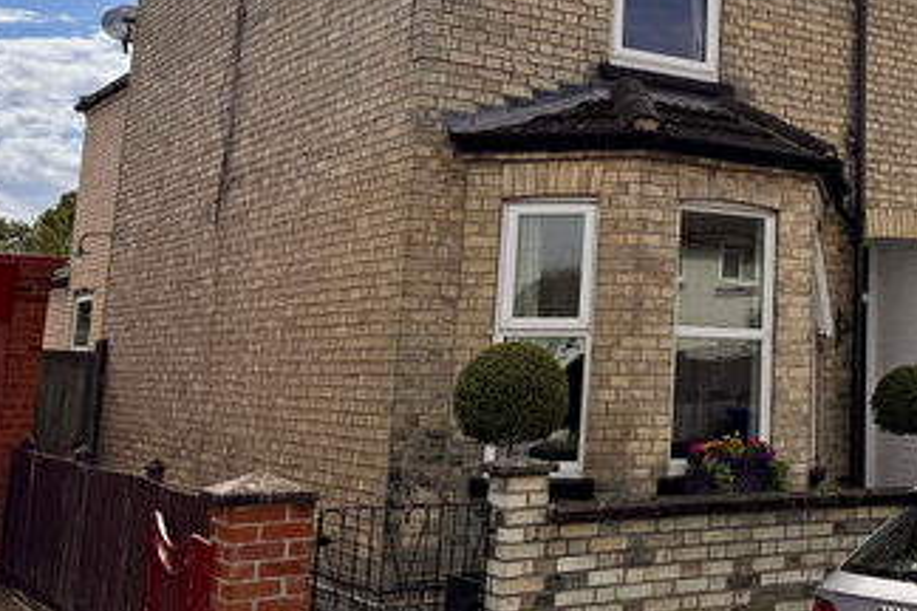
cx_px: 835
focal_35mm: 54
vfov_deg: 24.6
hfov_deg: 34.7
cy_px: 109
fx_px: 1375
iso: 80
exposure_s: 1/7937
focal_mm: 6.76
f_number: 1.78
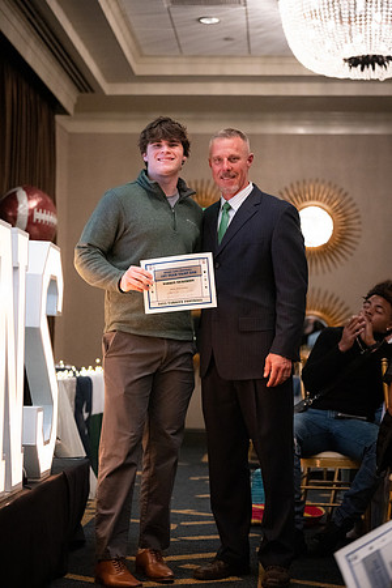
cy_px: 294
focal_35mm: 70
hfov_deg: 19.5
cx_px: 196
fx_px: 1143
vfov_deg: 28.8
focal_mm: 70
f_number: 2.8
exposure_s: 1/320
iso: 12800
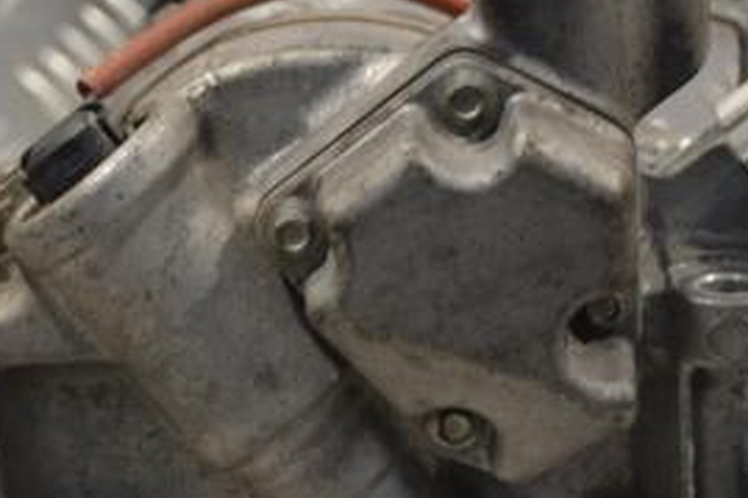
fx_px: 2782
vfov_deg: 10.2
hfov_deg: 15.3
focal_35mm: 134
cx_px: 353
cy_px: 223
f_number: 5.3
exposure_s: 1/80
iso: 400
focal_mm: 40
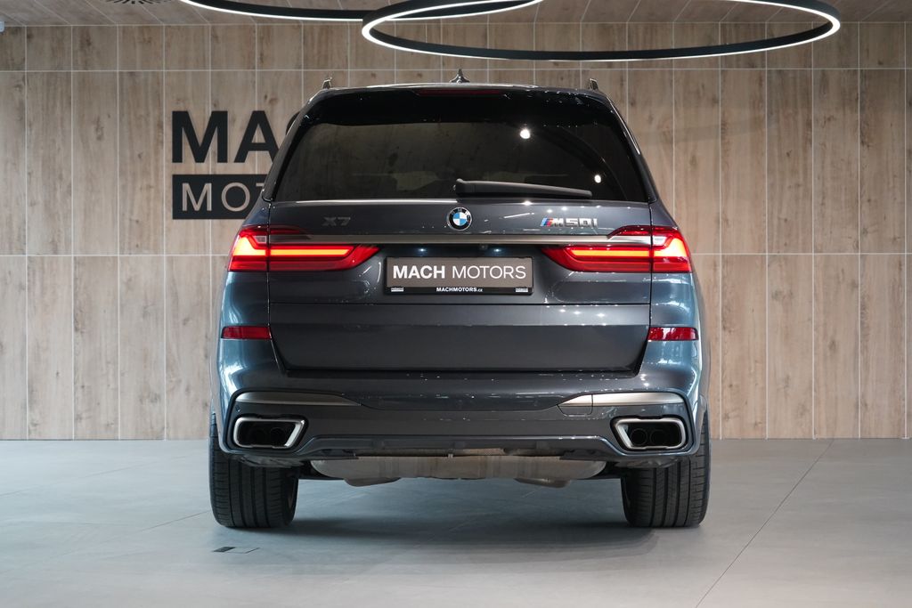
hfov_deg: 28.8
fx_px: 1773
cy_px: 304
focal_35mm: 70
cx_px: 456
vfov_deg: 19.5
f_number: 5.6
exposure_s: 1/160
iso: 5000
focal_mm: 70
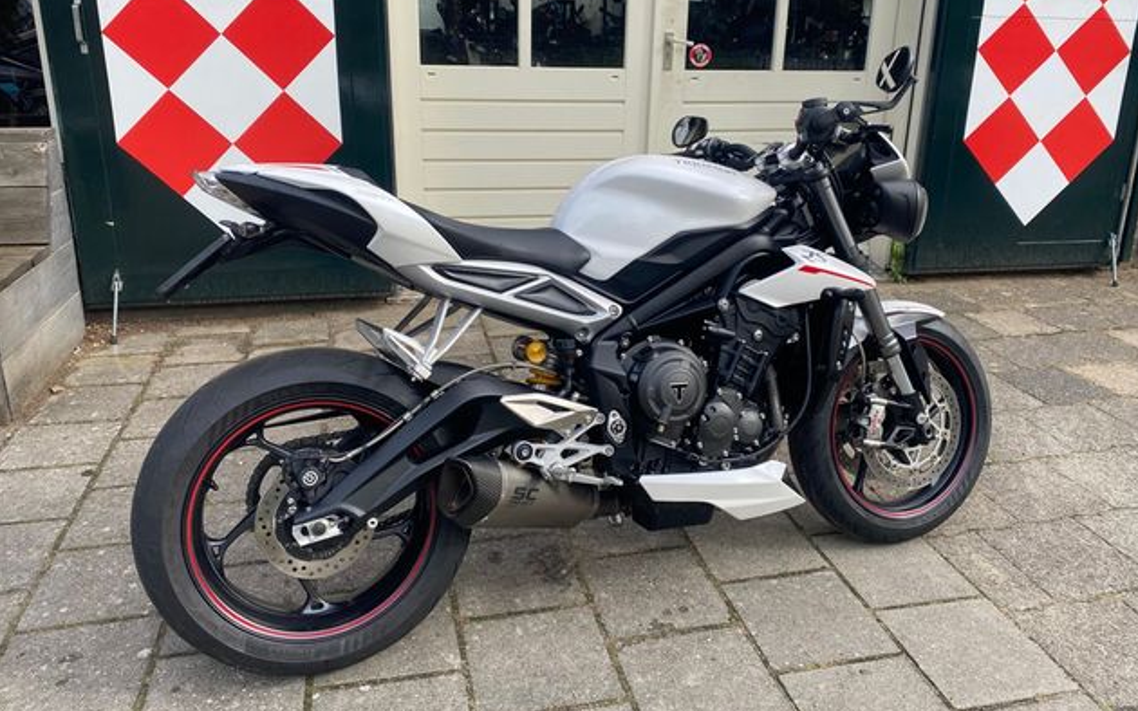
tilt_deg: -17.8
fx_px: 869
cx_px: 574
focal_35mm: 28
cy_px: 318
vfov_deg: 44.5
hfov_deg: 66.5
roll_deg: -1.6
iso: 32
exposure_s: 1/877
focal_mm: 4.25
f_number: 1.8
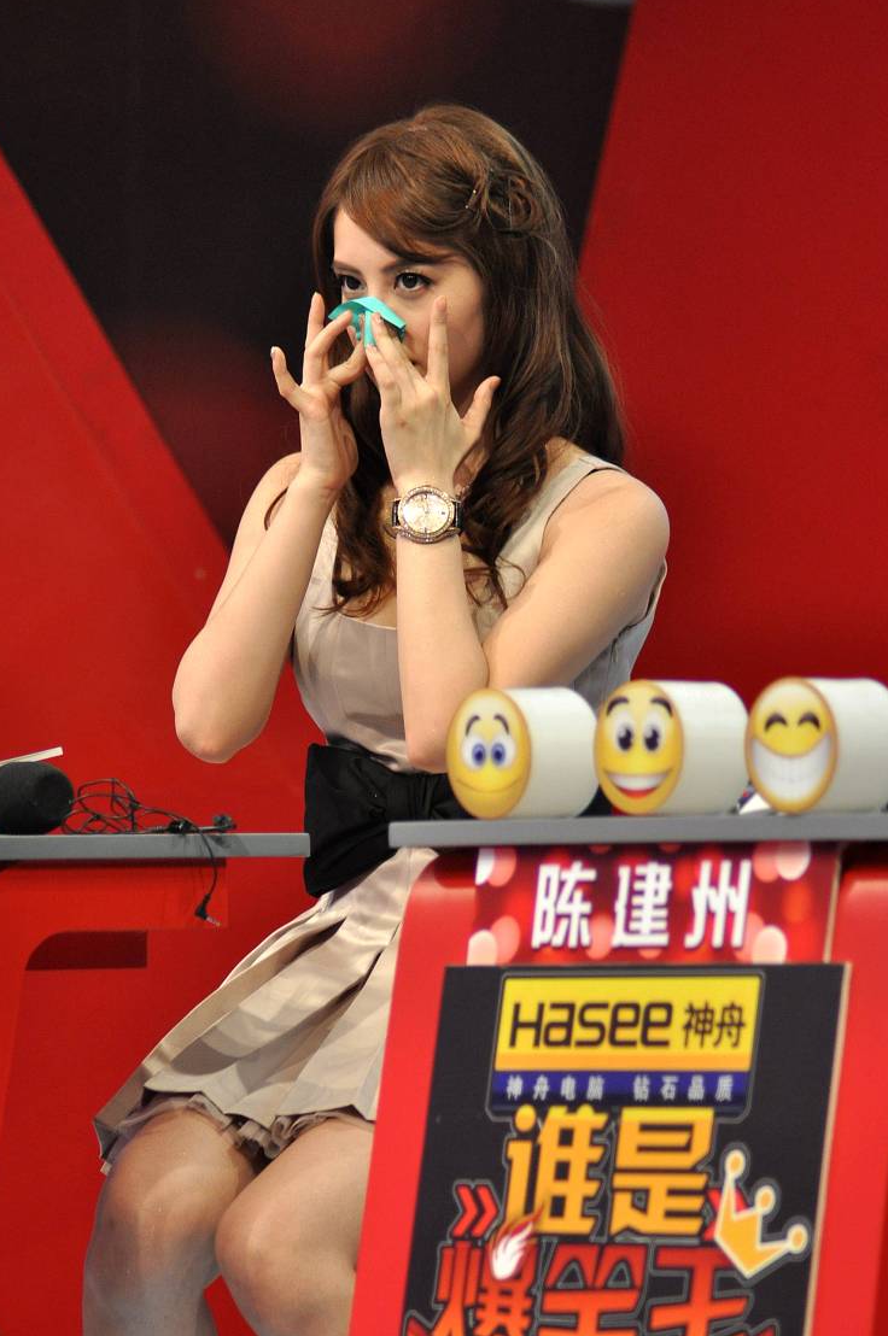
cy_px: 672
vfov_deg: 6.3
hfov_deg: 4.2
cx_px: 413
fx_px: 12054
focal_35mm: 325
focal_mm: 200
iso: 800
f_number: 5
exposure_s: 1/125
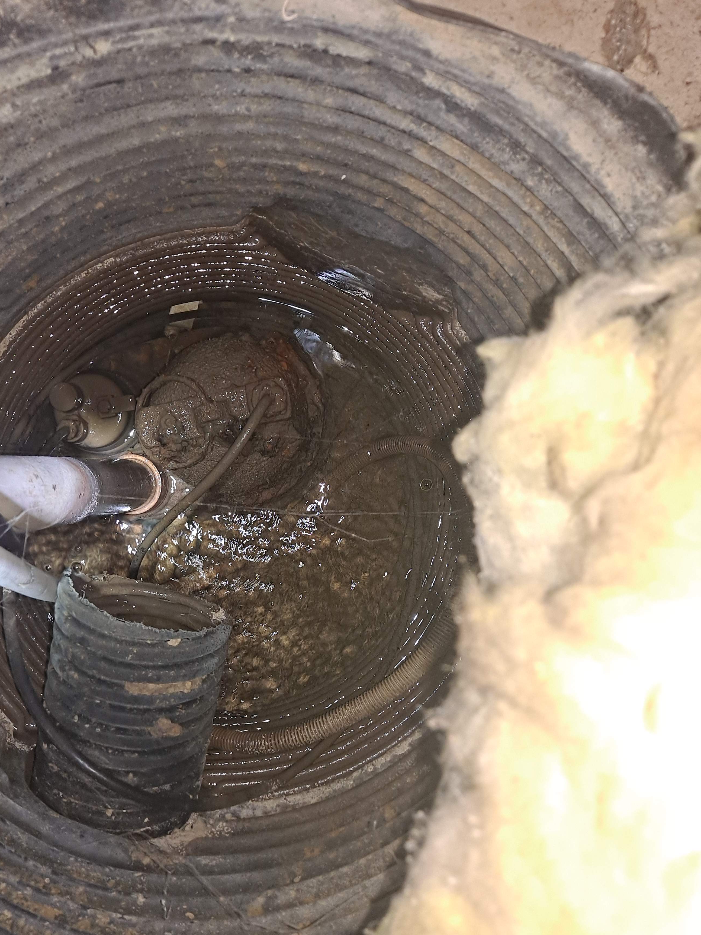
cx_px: 301
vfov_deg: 61.4
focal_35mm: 29
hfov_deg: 48.1
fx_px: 783
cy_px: 532
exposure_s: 1/60
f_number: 2
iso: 100
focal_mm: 4.6
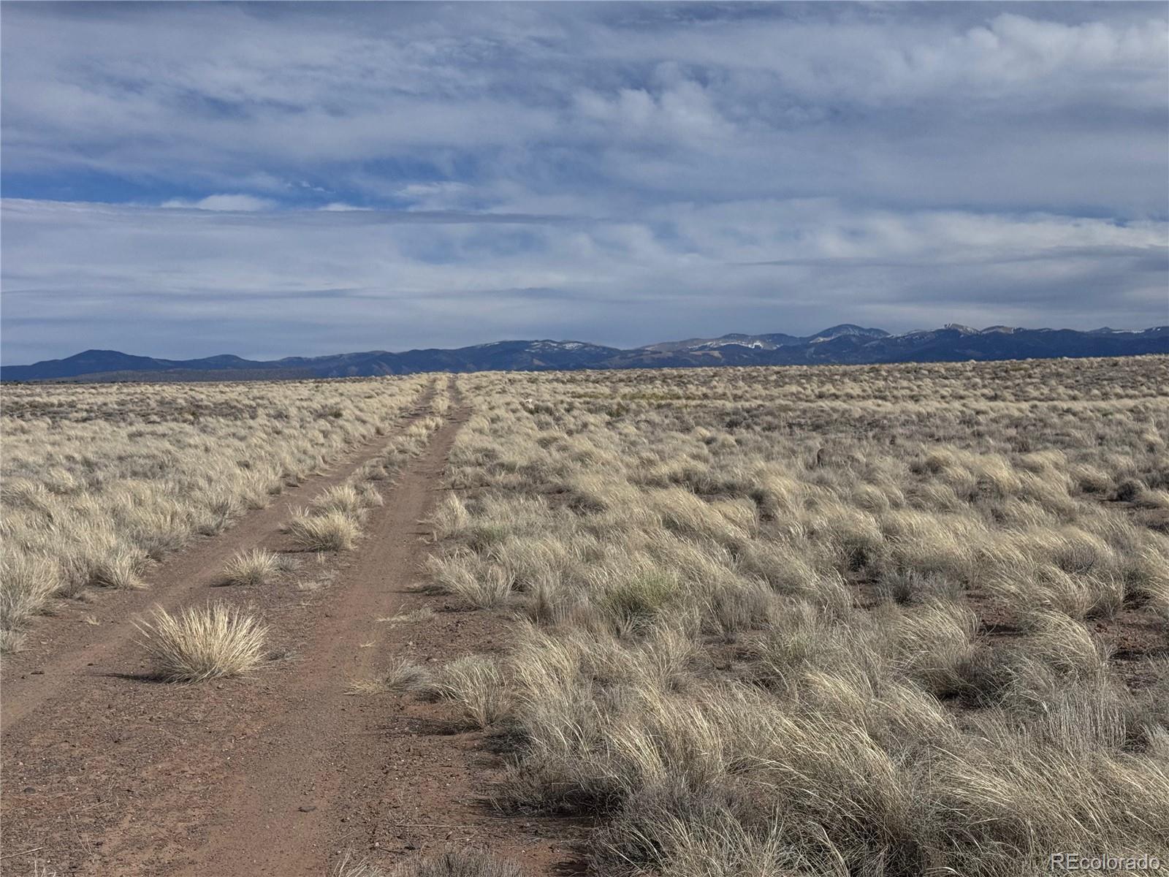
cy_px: 438
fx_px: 1621
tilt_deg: -2.7
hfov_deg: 39.7
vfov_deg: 30.3
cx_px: 584
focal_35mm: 48
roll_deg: +0.5
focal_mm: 6.76
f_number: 1.78
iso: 80
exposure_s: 1/12500
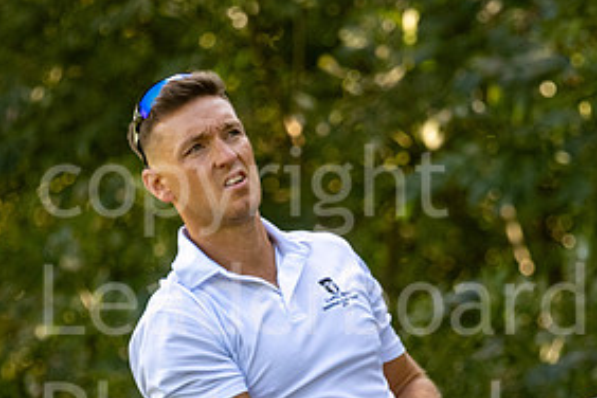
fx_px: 15338
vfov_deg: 1.5
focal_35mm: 925
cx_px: 318
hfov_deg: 2.2
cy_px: 320
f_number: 4
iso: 400
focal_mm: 300
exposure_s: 1/640
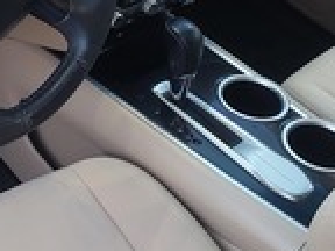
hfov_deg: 26.2
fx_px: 706
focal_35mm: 73
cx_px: 66
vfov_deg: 19.5
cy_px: -10
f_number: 1.8
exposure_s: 1/60
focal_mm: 5.06
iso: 400
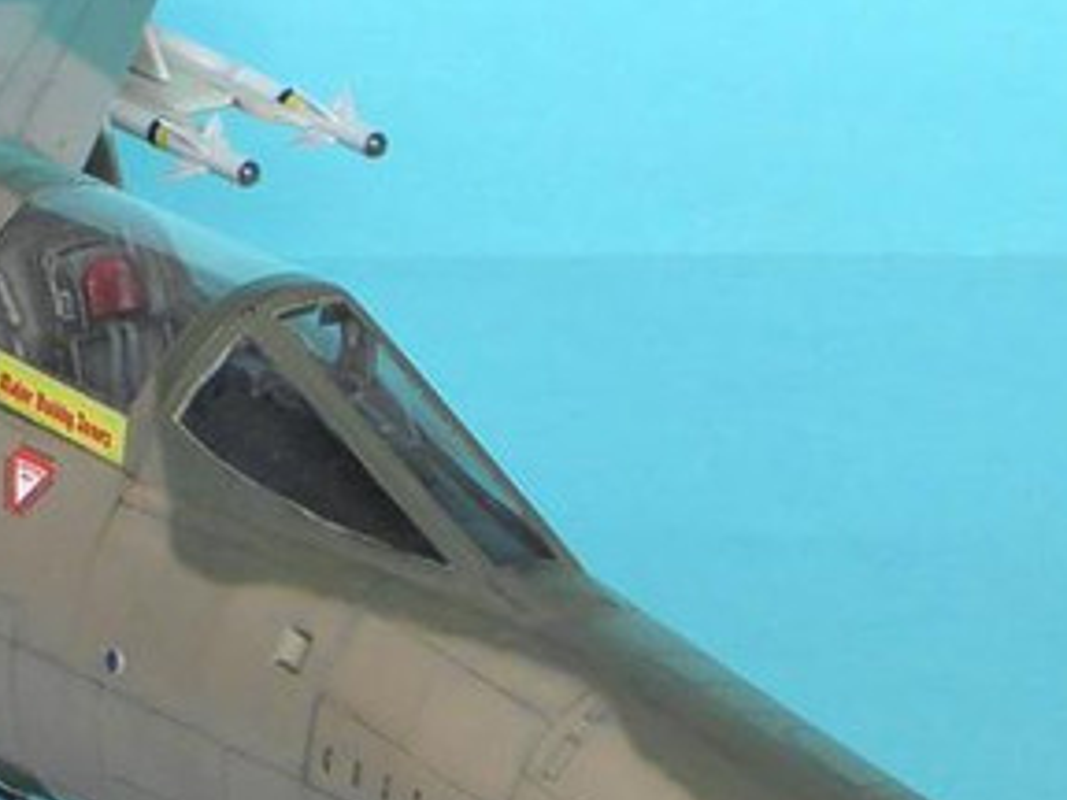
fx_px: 6165
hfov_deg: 9.7
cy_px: 222
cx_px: -326
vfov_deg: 7.4
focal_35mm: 200
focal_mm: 9.7
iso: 100
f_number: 4.1
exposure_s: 1/13
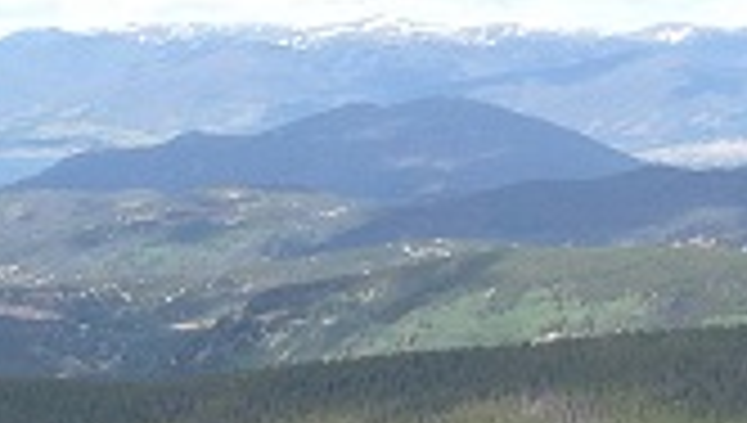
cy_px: 220
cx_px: 180
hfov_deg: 12.4
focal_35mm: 173
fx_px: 3432
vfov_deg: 7.1
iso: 50
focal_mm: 4.12
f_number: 2.4
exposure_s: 1/874
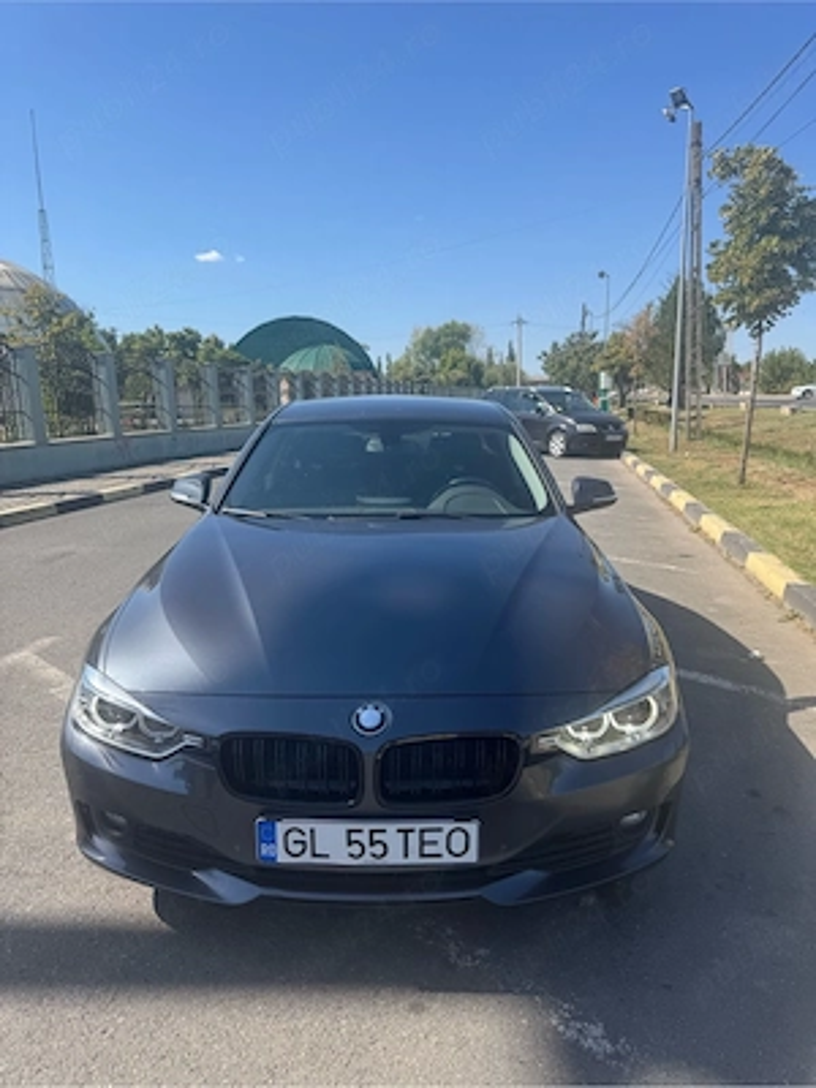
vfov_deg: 71.6
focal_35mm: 24
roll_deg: +1.4
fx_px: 754
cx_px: 408
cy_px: 544
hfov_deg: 56.8
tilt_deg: -10.6
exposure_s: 1/3247
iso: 80
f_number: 1.78
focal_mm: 6.76
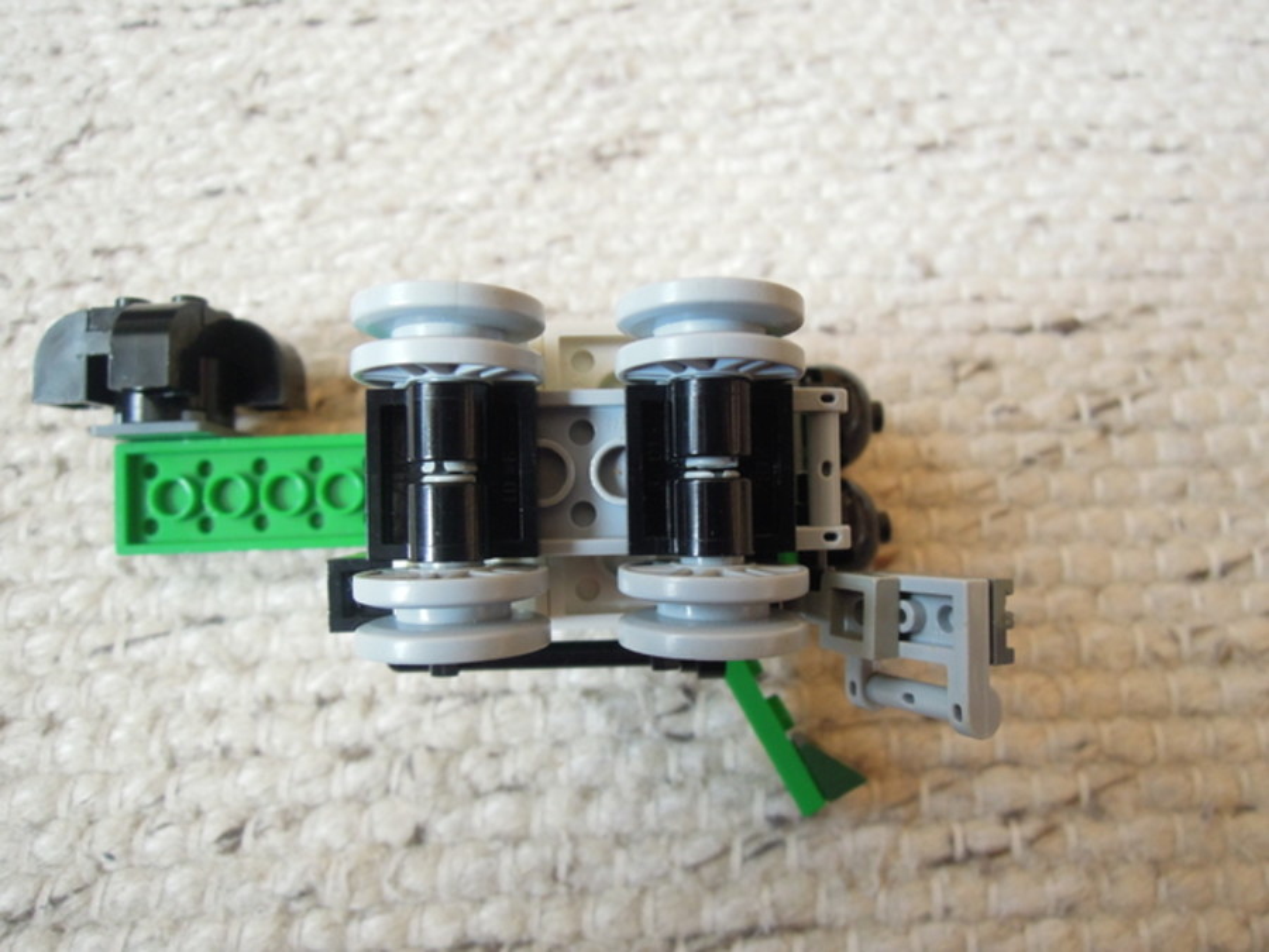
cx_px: 634
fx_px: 880
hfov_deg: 71.6
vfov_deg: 56.8
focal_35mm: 24
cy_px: 476
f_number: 2.8
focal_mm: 4.3
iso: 400
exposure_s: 1/25
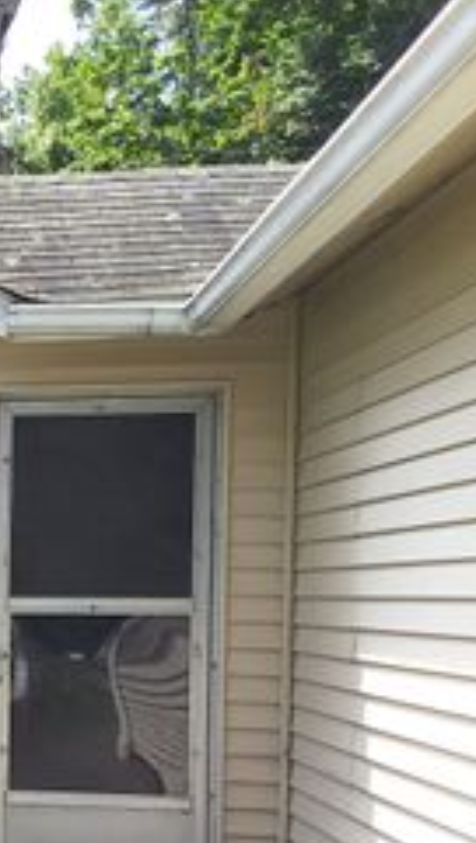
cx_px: -371
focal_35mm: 70
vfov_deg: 29.6
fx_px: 1567
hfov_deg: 15.1
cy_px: 635
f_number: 2.4
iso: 25
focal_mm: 3.3
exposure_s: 1/411
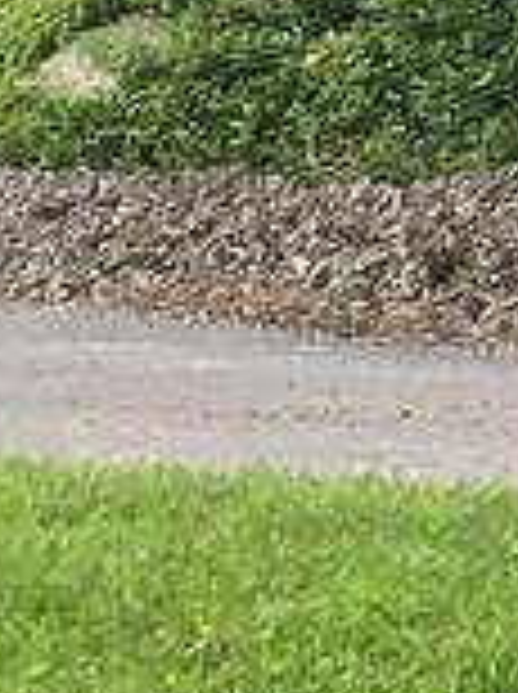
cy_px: -482
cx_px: 1608
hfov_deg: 6.7
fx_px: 3942
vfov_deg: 9.6
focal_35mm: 197
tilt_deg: +5.7
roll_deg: -3.7
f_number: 1.8
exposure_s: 1/421
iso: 20
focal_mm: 3.99
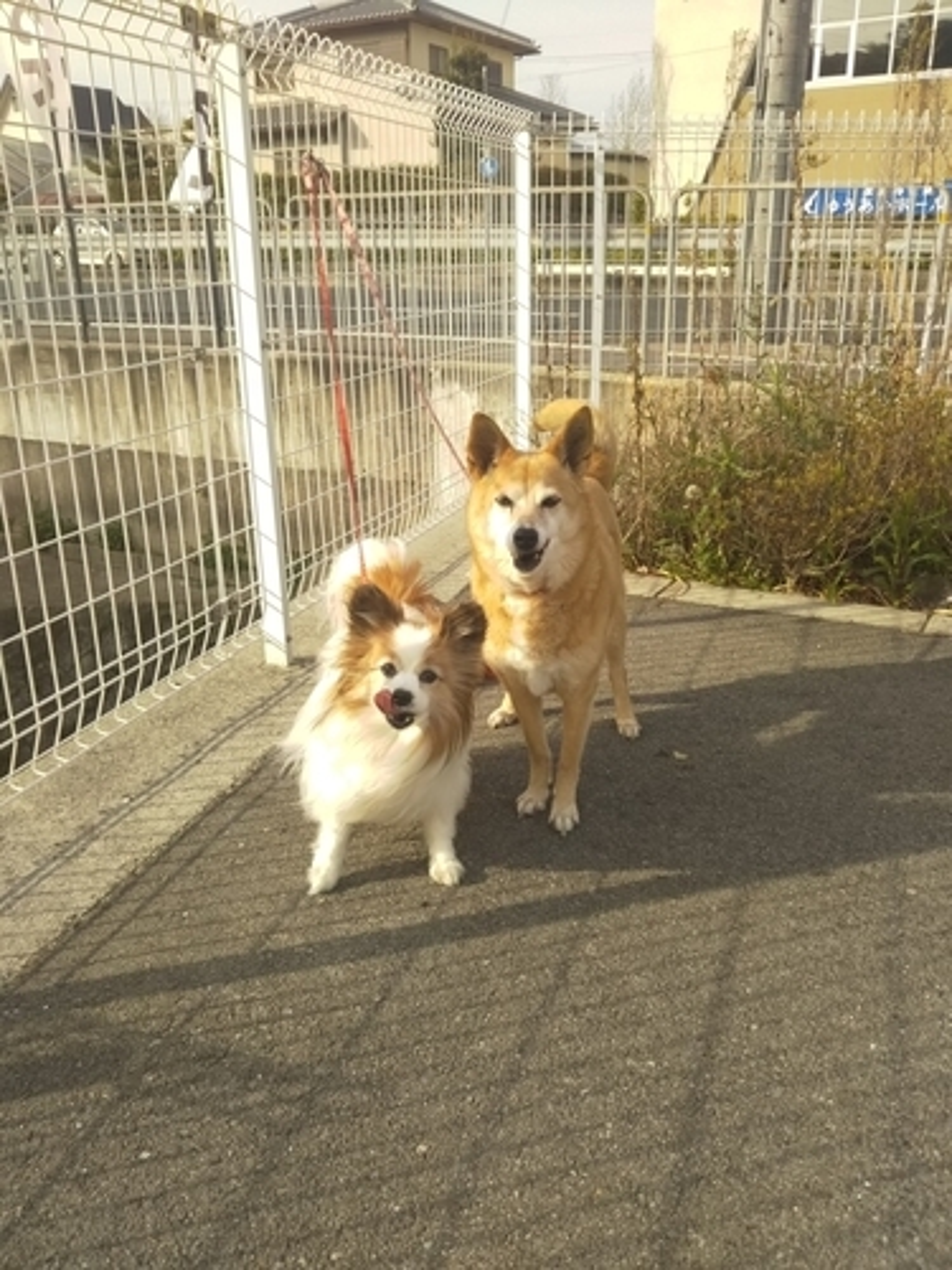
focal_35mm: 30
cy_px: 635
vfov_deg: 60.0
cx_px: 476
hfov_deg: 46.8
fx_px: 1100
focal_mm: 4
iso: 40
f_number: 2.2
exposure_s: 1/418
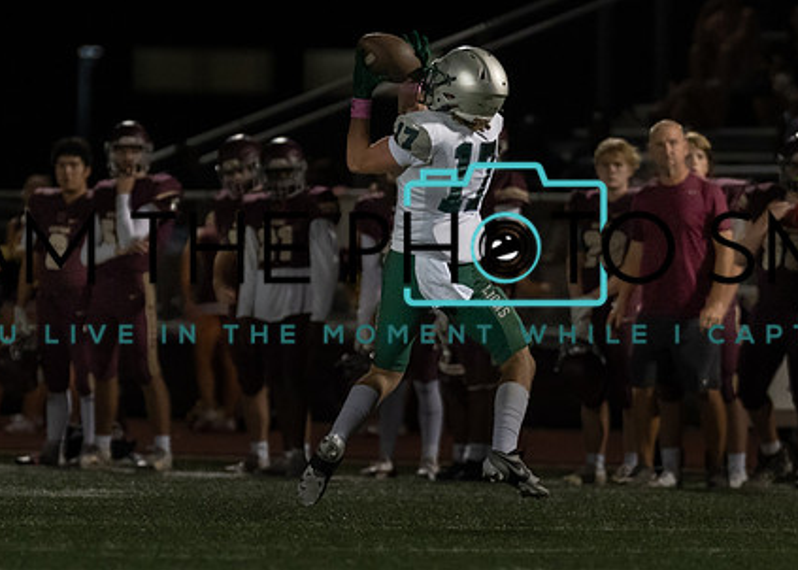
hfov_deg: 3.4
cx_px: 355
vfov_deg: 2.4
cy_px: 331
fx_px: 13641
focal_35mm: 602
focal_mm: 200
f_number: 2.8
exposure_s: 1/1000
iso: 1600
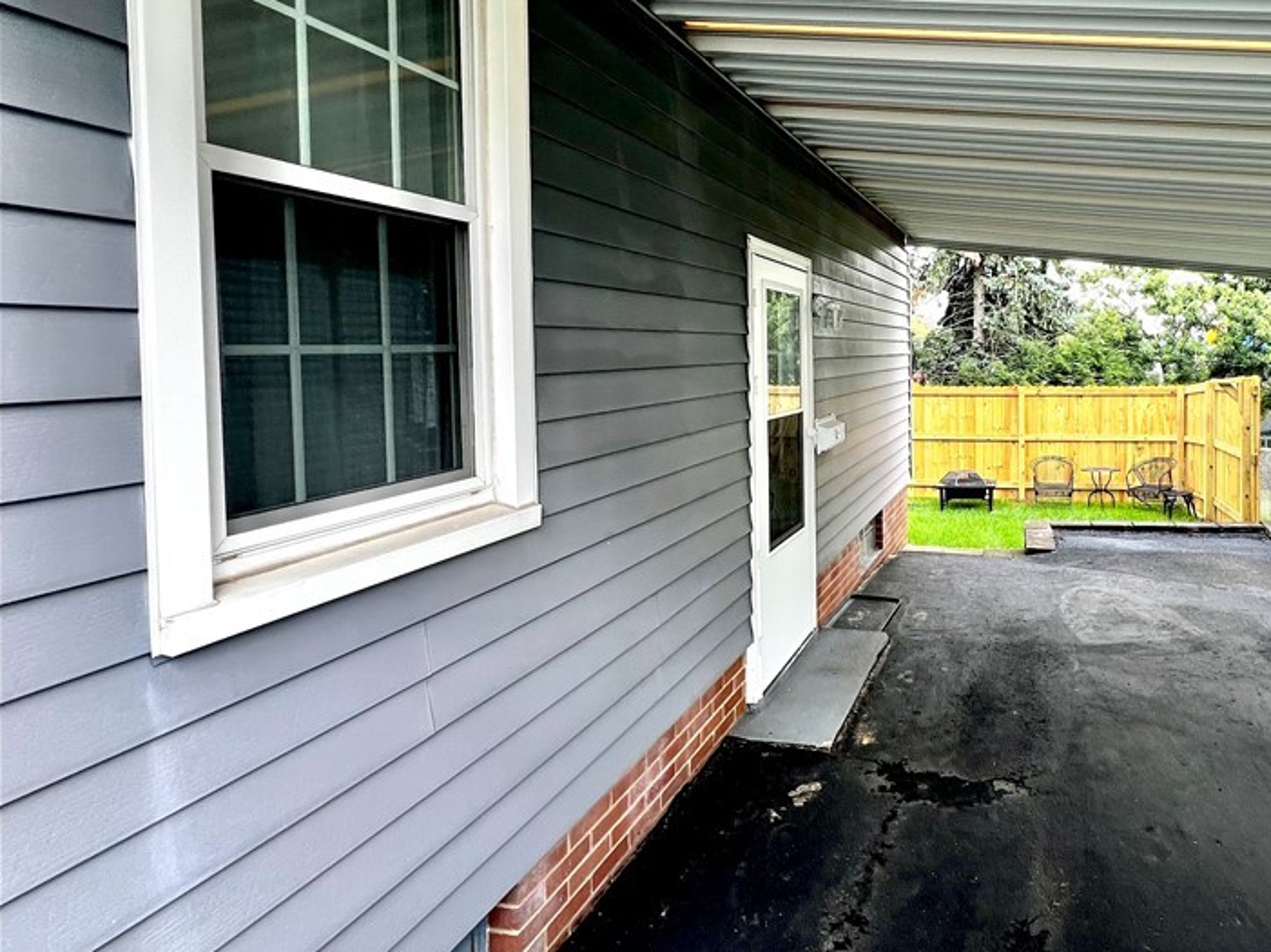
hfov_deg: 79.3
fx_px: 697
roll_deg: +2.1
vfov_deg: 67.9
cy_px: 375
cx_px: 927
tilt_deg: -0.8
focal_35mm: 19
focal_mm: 1.57
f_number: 1.8
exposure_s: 1/119
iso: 32
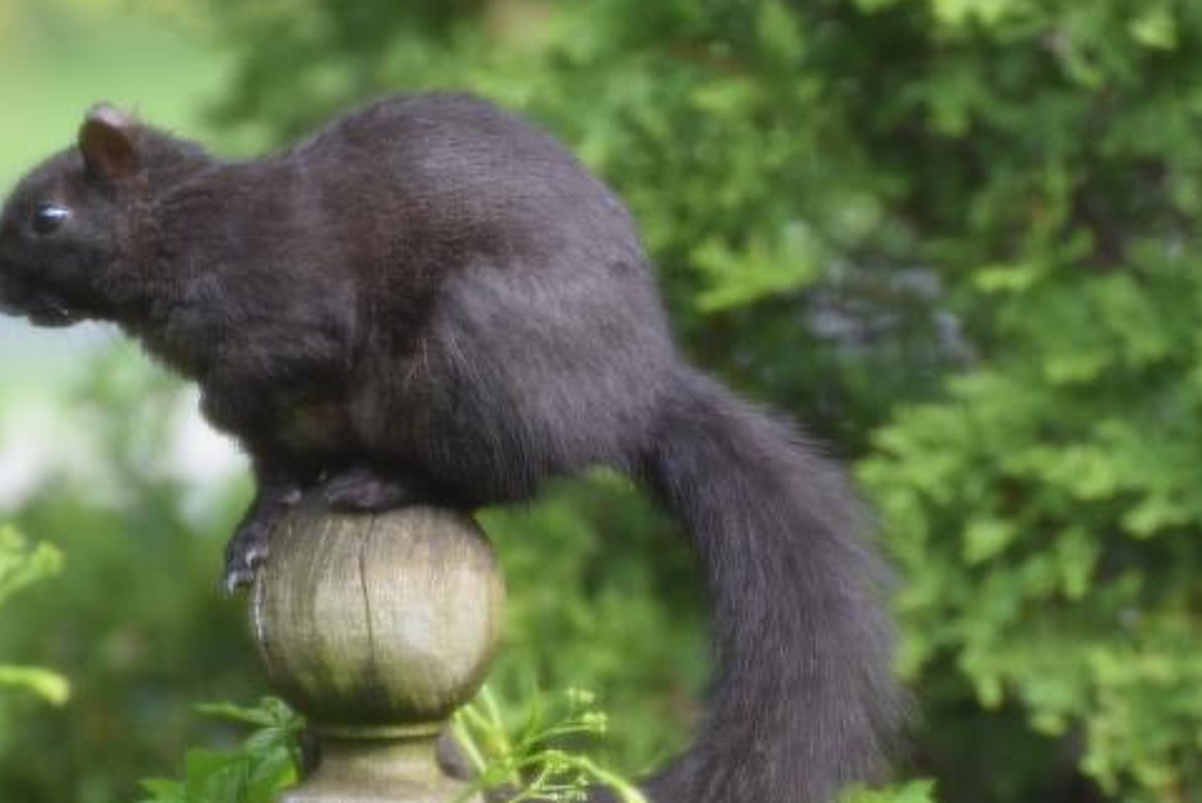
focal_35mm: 413
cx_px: 620
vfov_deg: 3.3
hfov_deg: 5.0
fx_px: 13797
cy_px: 479
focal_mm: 220
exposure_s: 1/250
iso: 800
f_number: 5.3
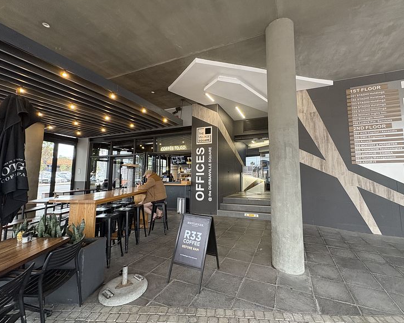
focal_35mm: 15
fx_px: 179
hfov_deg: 96.6
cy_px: 158
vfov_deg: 84.0
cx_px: 219
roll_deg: +0.4
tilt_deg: +6.3
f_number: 2.2
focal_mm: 2.22
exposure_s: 1/60
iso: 320
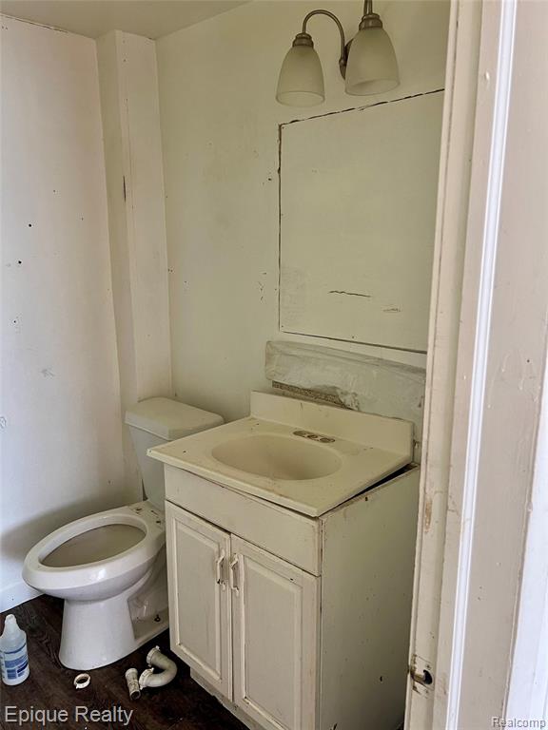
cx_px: 274
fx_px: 549
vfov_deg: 67.3
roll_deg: -0.3
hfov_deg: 53.1
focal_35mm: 26
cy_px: 365
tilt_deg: -12.0
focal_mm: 5.7
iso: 125
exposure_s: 1/82
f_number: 1.5
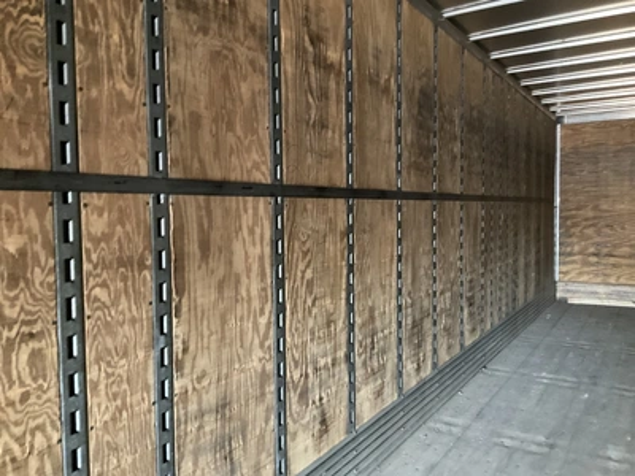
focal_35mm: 29
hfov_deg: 61.7
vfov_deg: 48.2
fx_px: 532
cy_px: 238
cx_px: 318
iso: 500
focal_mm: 3
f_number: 1.8
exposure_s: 1/30
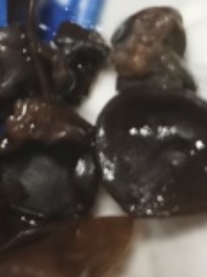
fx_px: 1475
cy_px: -63
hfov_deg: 7.5
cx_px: -290
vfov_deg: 10.5
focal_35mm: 185
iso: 160
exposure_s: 1/50
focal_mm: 5.56
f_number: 1.6
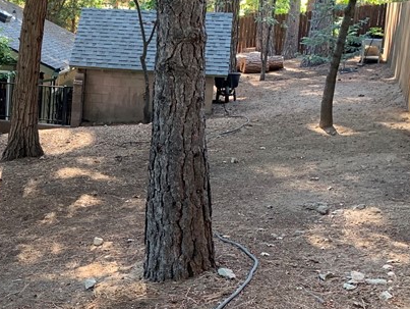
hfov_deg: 27.4
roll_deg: -3.3
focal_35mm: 66
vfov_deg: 22.3
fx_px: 782
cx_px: -14
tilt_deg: -10.8
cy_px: 172
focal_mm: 4.25
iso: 100
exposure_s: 1/60
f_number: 1.8
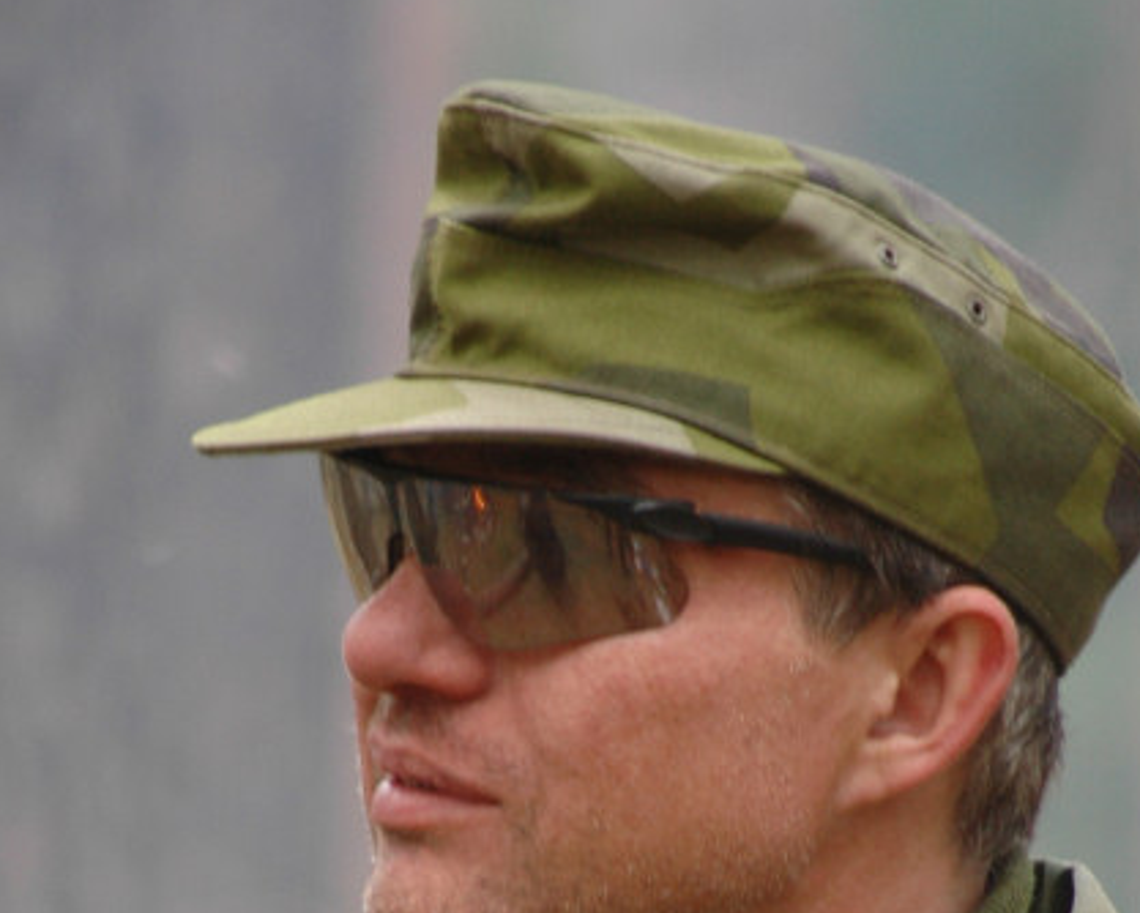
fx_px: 30515
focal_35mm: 904
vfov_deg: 1.7
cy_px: 1007
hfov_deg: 2.1
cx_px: 530
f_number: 5.6
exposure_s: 1/60
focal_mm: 270
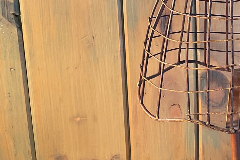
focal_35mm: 82
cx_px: 227
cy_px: -7
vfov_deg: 16.2
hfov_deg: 23.9
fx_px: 546
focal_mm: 3
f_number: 1.8
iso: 40
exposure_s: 1/60
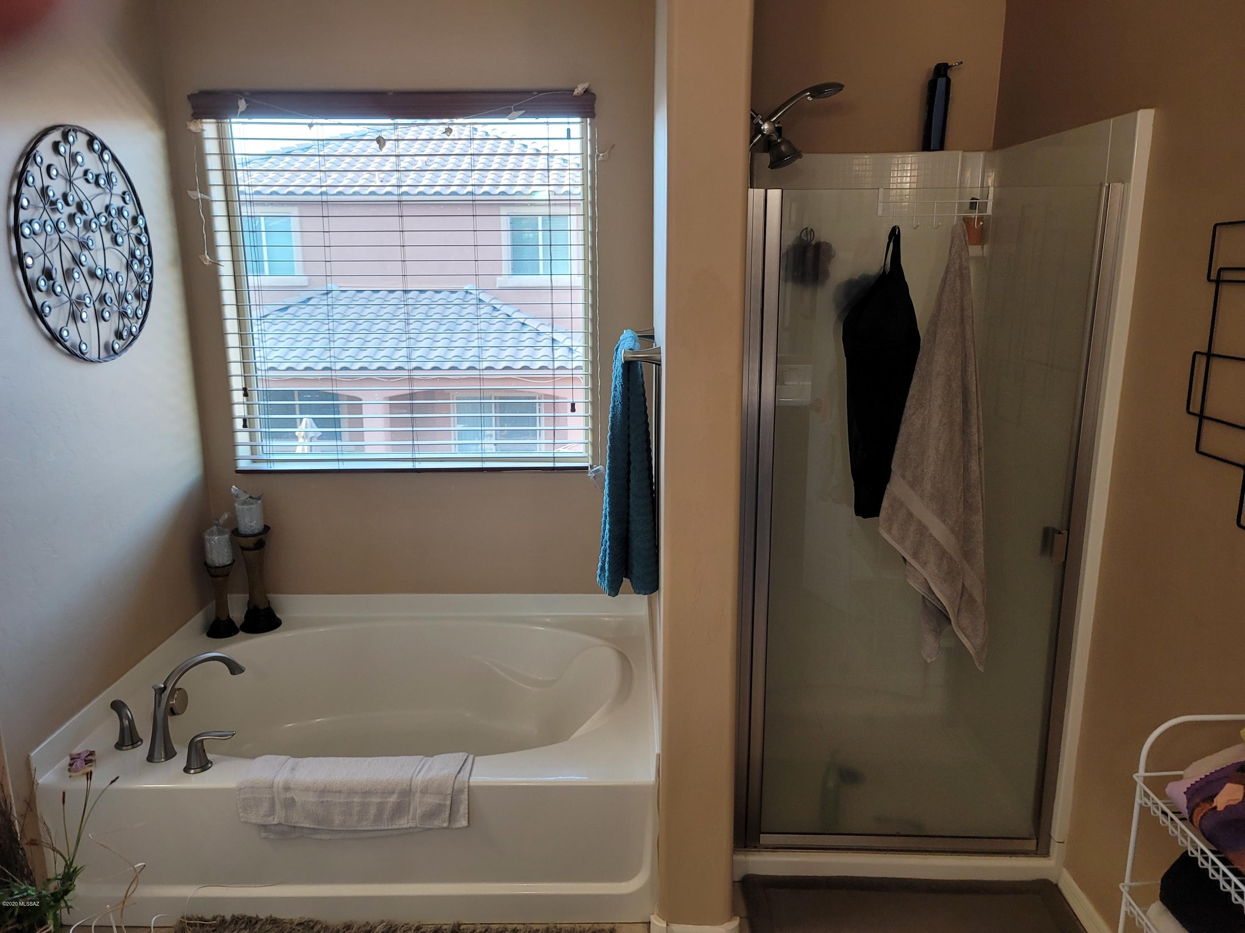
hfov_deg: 69.4
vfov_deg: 54.9
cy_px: 466
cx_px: 622
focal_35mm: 25
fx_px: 899
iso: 250
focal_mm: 7
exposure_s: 1/119
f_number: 1.8
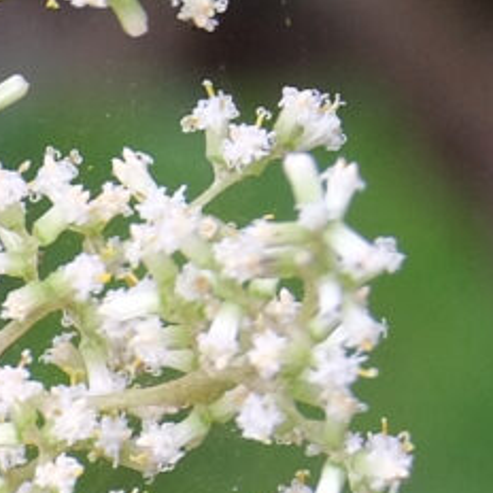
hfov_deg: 1.0
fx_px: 28955
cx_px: -1458
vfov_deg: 1.0
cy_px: 1064
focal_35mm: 1797
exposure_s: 1/75
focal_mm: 128
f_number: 5.6
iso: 800
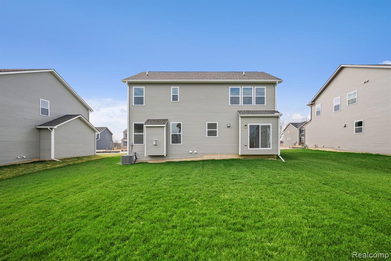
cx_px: 196
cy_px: 130
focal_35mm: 14
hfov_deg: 104.2
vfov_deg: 81.2
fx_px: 152
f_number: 9
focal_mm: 14
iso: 64
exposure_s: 1/20
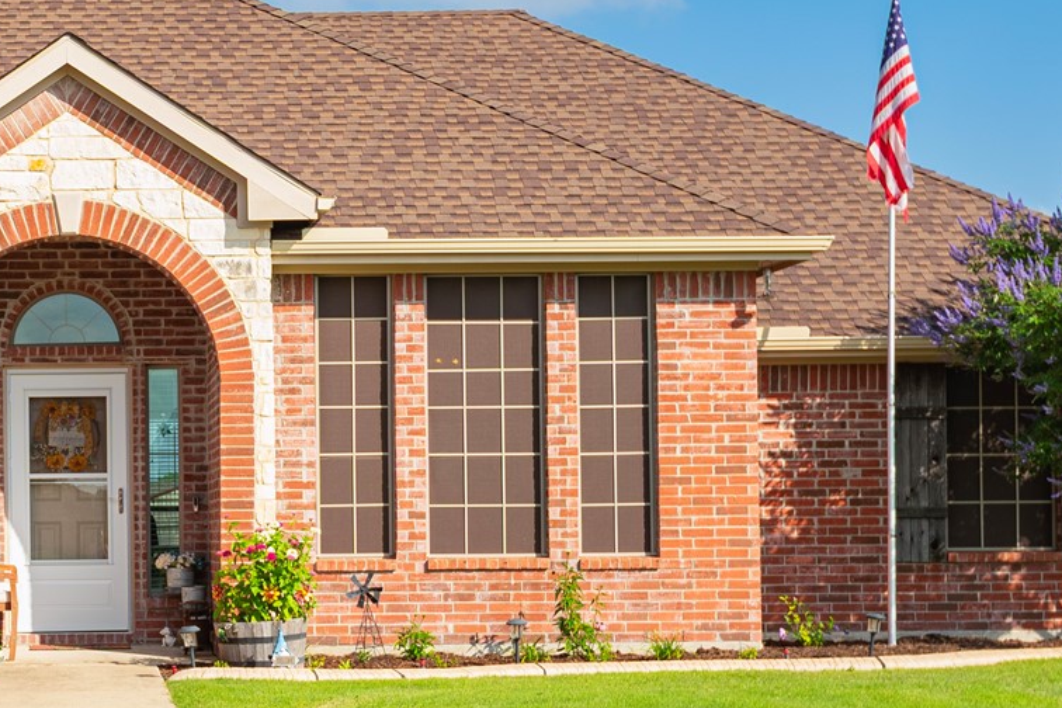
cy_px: 514
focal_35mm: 89
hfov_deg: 22.2
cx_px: 65
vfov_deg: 15.3
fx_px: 2625
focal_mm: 31
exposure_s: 1/320
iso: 100
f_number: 7.1
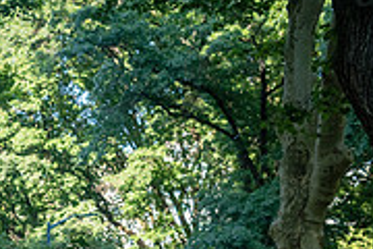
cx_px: -209
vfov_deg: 11.6
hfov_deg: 16.3
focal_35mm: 113
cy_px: 379
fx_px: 1171
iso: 1250
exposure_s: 1/800
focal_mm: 35
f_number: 4.5
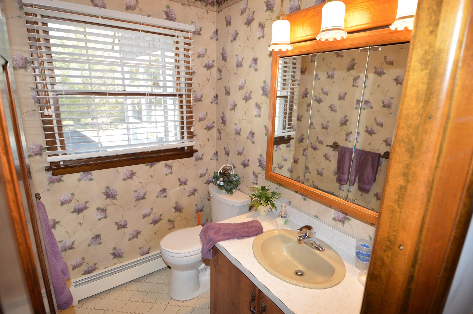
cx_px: 239
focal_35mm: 18
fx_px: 236
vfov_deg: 67.2
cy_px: 164
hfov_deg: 90.0
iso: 400
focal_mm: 10
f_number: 4
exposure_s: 1/60
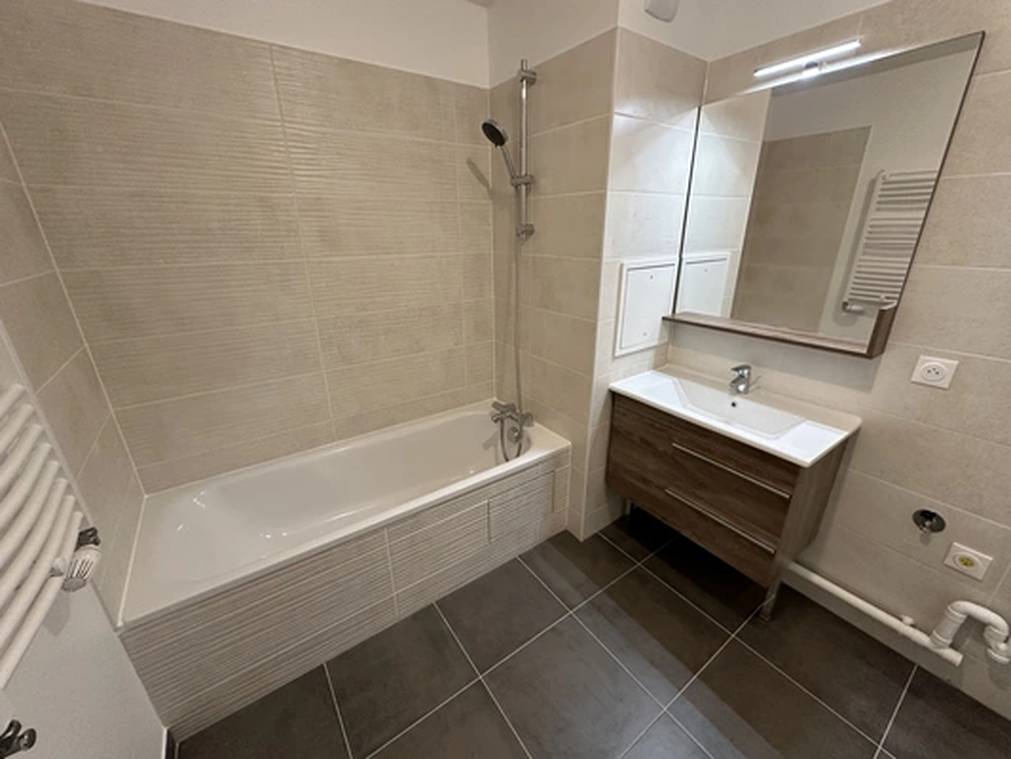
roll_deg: +1.1
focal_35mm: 14
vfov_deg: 85.7
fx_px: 409
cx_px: 506
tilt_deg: -20.2
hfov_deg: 102.1
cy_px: 380
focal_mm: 2.22
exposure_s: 1/100
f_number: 2.2
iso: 250
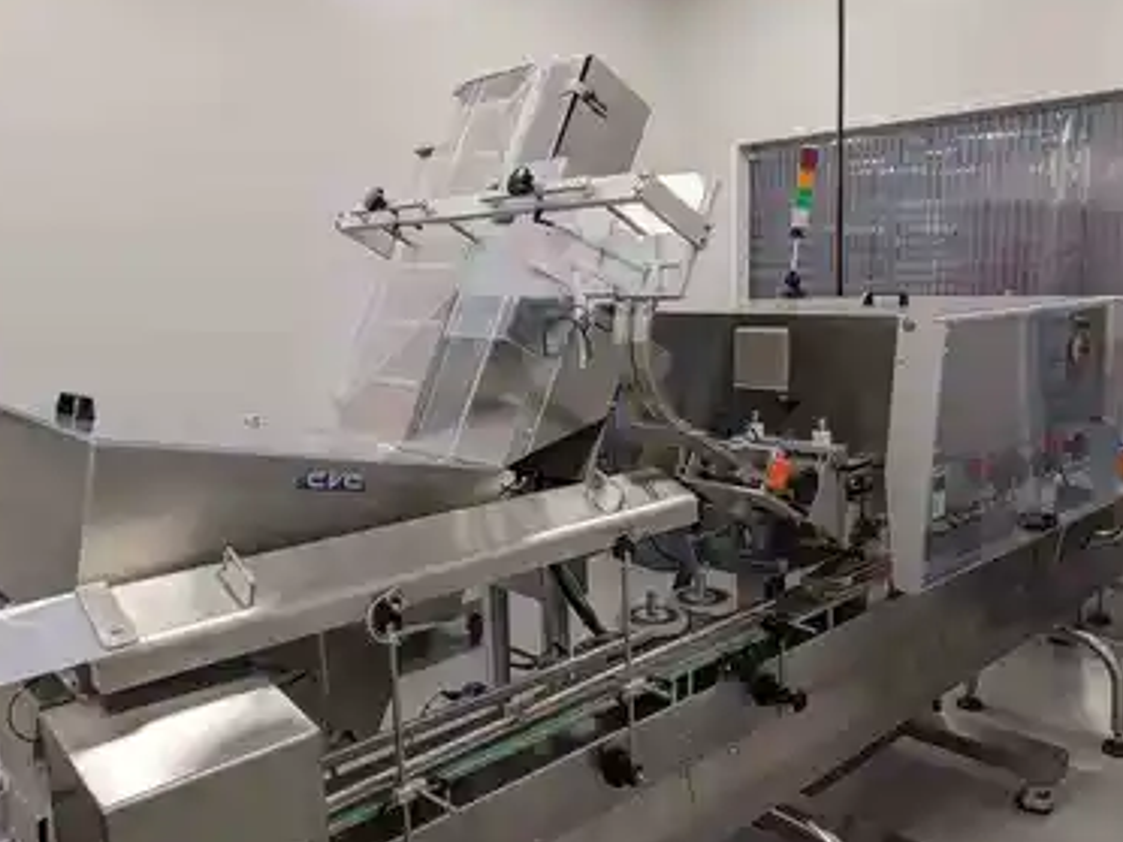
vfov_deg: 48.2
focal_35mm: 29
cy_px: 435
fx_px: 941
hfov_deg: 61.7
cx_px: 558
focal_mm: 4.38
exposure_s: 1/120
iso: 94
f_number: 1.73
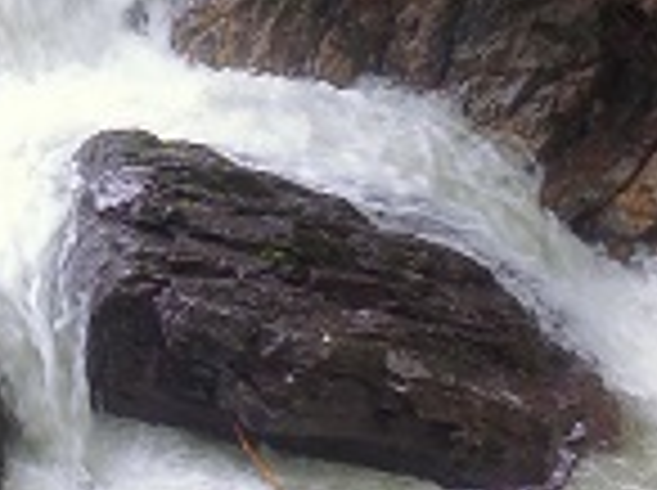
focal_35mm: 76
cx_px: 119
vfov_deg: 19.2
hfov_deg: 25.2
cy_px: 121
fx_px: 1440
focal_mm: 4.3
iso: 160
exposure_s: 1/60
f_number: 2.8
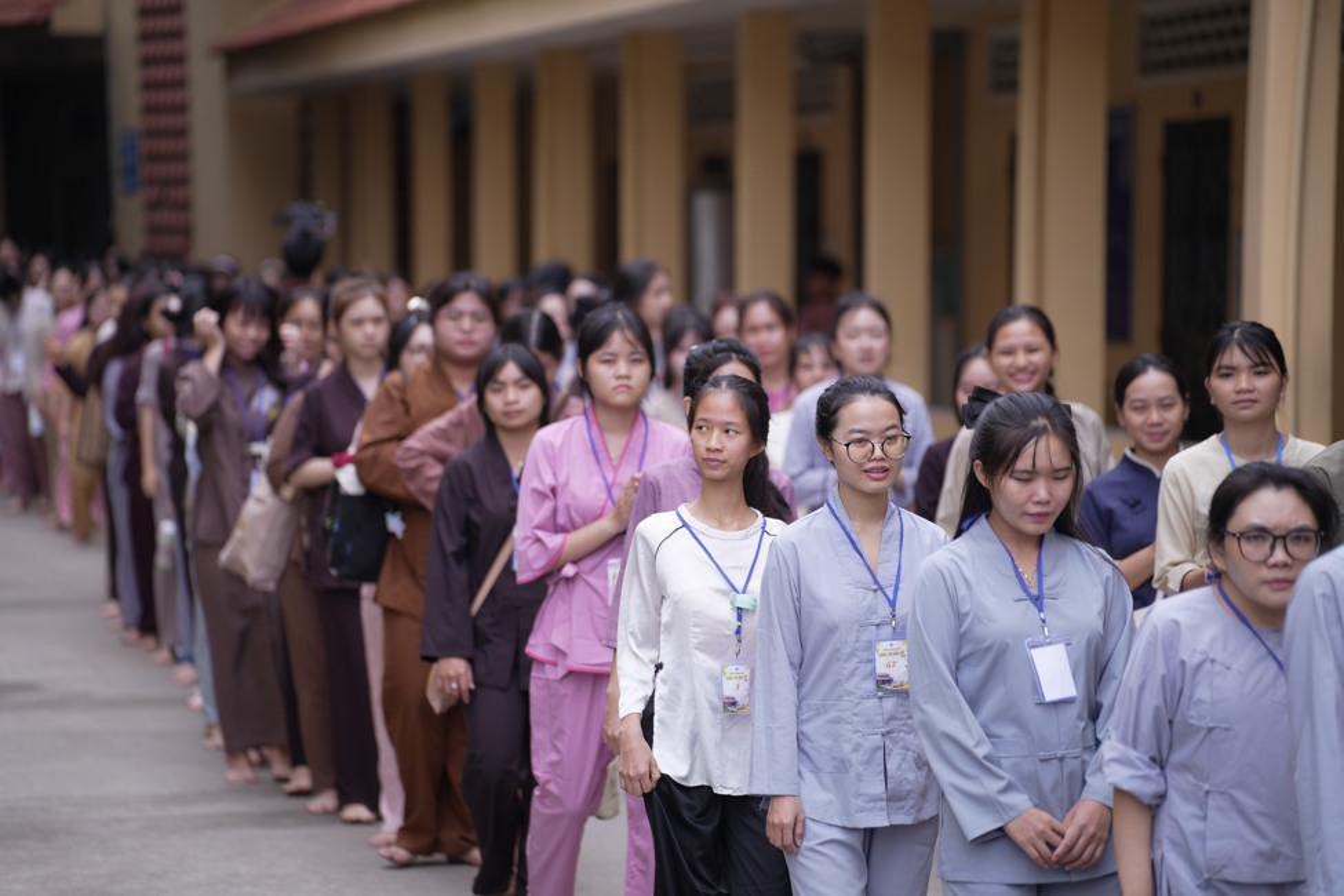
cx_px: 672
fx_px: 5600
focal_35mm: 150
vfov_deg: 9.1
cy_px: 448
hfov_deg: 13.7
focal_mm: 150
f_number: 2.8
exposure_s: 1/640
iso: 160
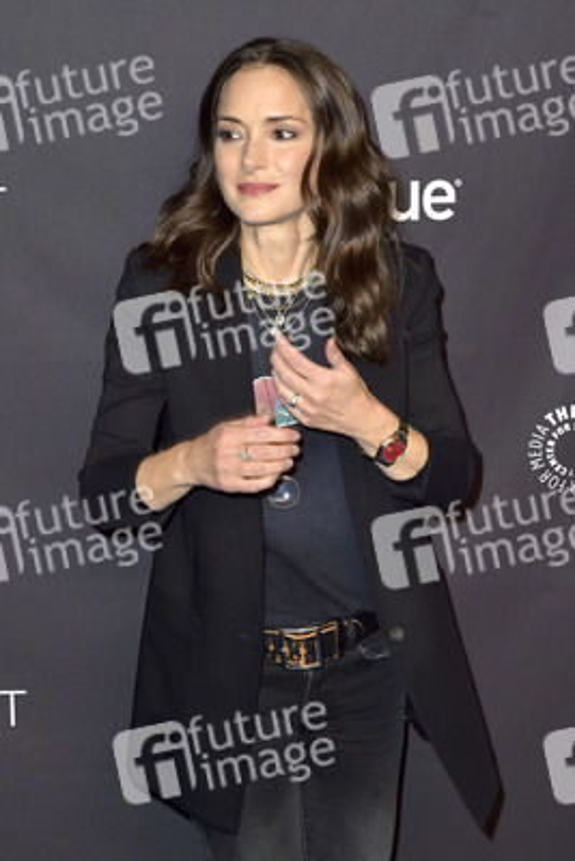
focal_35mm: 70
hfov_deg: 19.5
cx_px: 288
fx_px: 1676
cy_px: 430
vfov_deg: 28.8
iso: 250
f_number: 6.3
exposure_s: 1/250
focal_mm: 70
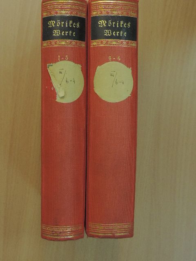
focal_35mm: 47
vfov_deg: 40.4
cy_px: 130
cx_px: 98
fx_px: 355
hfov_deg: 30.9
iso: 560
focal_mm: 8.3
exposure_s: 1/100
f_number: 3.5
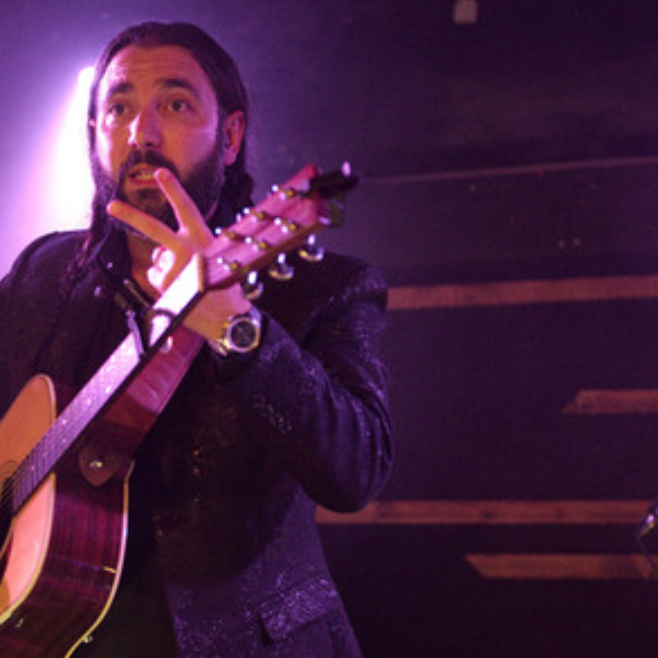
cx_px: 174
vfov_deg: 21.4
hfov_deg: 21.2
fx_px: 1742
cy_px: 323
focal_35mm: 81
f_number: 2.8
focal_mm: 62
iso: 3200
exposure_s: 1/50
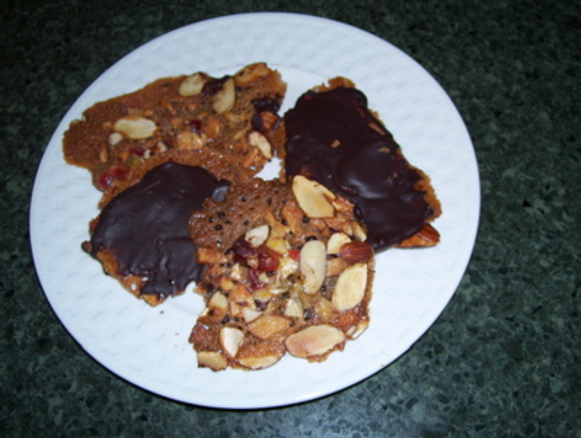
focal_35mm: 36
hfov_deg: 51.3
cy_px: 219
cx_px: 290
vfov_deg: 39.8
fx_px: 606
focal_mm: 6
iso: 80
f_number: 2.7
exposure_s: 1/60
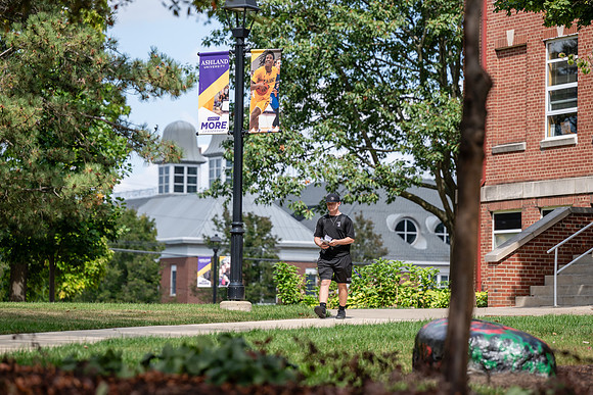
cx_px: 312
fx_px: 2265
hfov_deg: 14.9
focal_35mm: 137
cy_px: 209
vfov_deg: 10.0
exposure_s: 1/1000
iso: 160
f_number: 3.5
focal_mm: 130
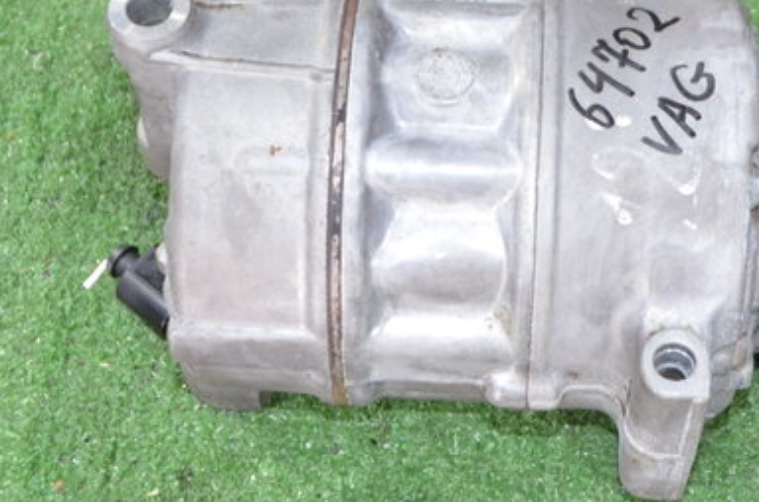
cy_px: 221
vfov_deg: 15.4
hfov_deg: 23.1
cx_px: 482
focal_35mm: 88
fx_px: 1851
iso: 1000
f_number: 3.8
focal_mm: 22
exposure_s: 1/60
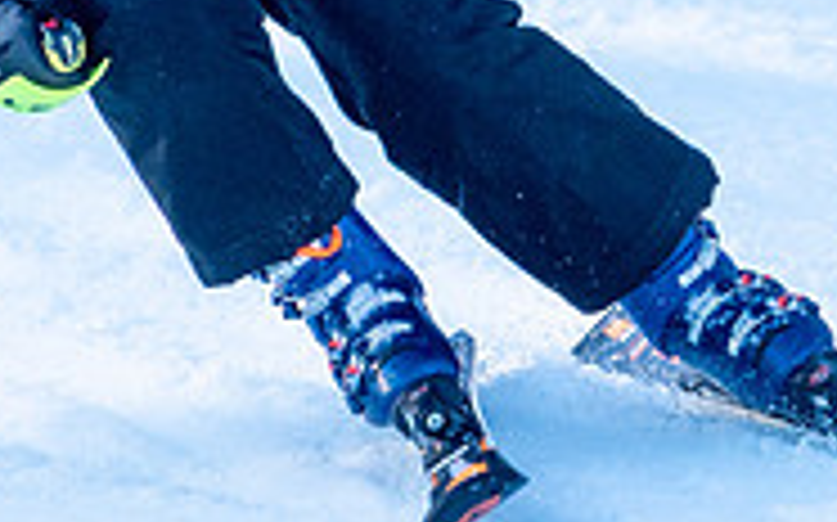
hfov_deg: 1.0
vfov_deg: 0.6
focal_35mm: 2041
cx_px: 277
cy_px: -268
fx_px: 46529
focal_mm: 560
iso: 2000
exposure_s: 1/2000
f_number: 8
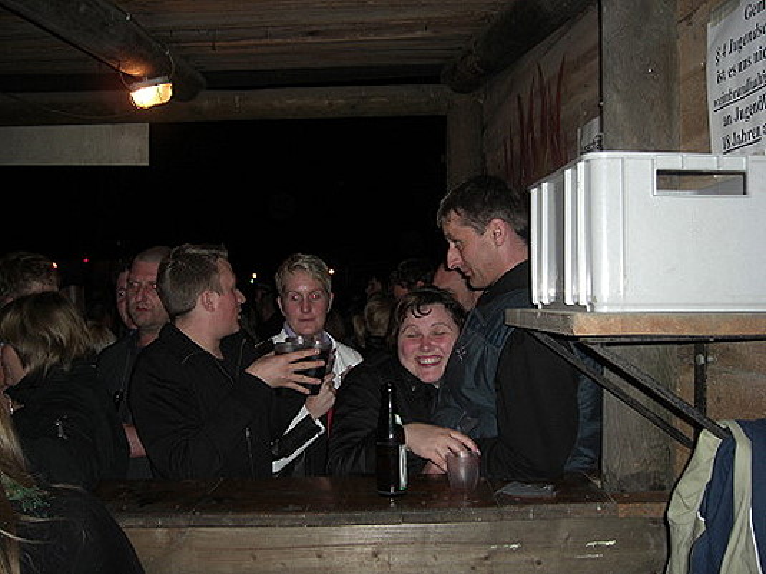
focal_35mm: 38
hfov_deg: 49.0
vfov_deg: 37.7
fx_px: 841
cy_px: 287
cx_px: 383
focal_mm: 7.9
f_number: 2.8
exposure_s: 1/60
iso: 200
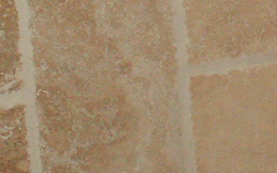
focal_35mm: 203
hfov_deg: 9.5
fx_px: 1532
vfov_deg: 6.4
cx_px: 603
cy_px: -57
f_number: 2.8
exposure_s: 1/40
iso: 160
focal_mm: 5.86
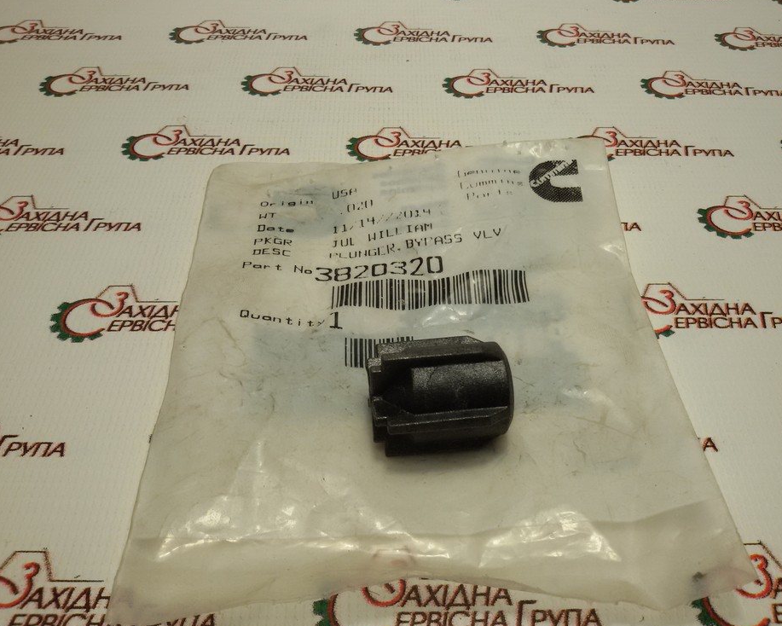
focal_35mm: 33
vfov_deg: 44.6
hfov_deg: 54.2
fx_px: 764
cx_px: 409
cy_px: 317
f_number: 2.4
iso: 40
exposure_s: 1/100
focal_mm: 2.93
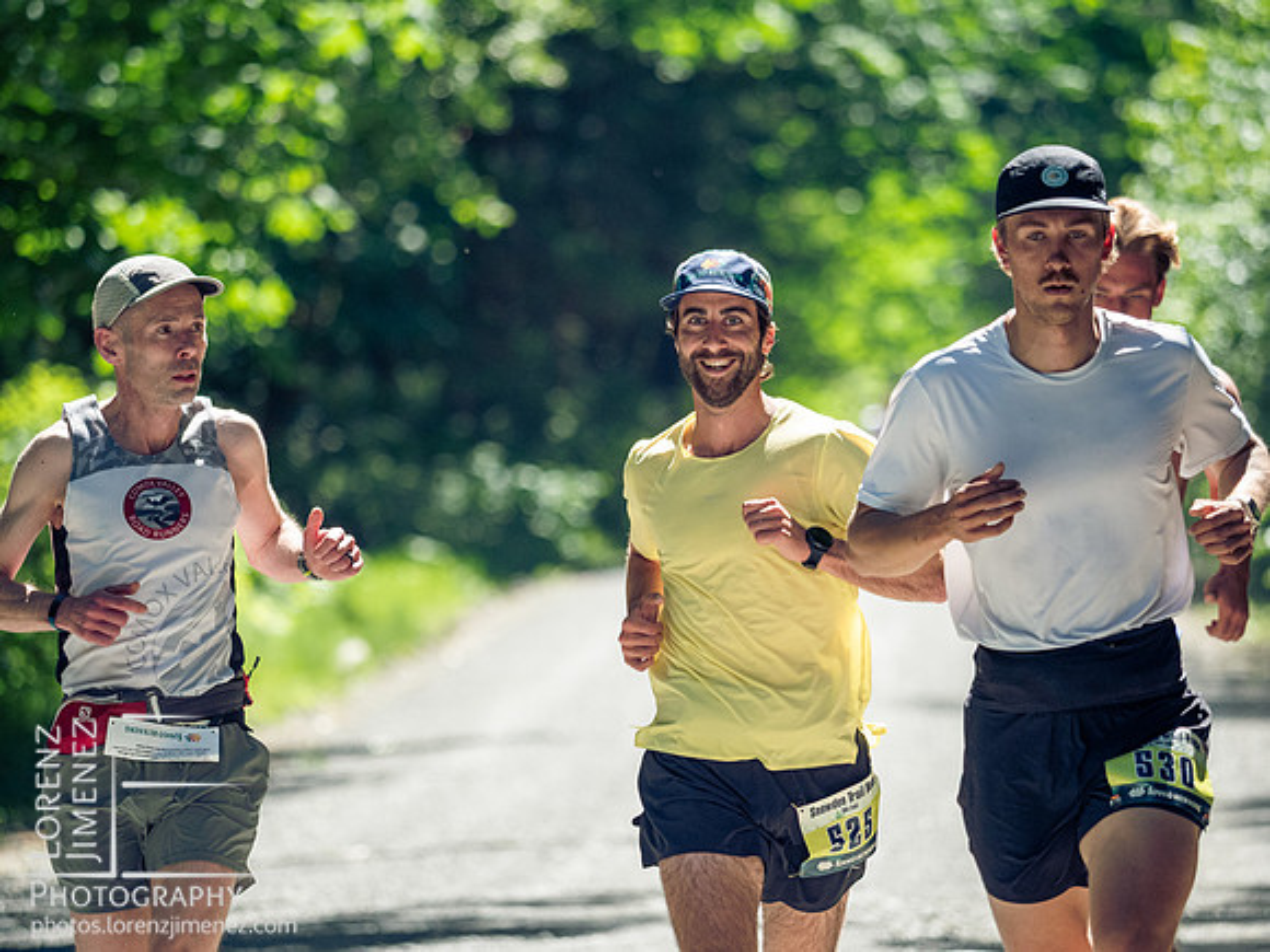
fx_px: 11006
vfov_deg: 5.0
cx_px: 635
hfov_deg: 6.6
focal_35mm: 300
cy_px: 476
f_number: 2.8
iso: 1000
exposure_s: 1/2500
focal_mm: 150
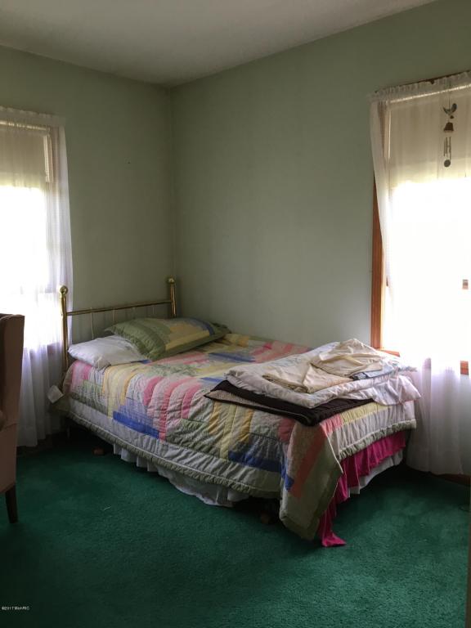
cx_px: 236
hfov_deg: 48.2
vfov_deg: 61.7
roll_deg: +1.1
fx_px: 526
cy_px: 314
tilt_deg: -6.3
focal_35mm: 29
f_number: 2.2
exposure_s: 1/30
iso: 64
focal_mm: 4.15
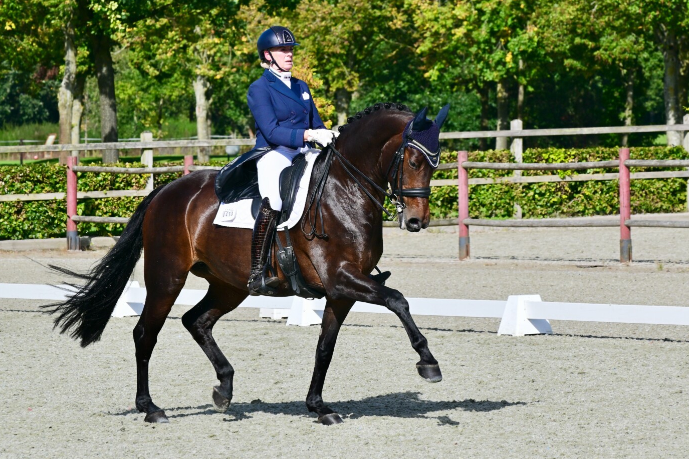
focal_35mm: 265
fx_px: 5072
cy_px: 239
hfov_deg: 7.8
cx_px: 288
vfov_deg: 5.2
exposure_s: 1/800
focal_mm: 150
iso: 250
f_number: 9
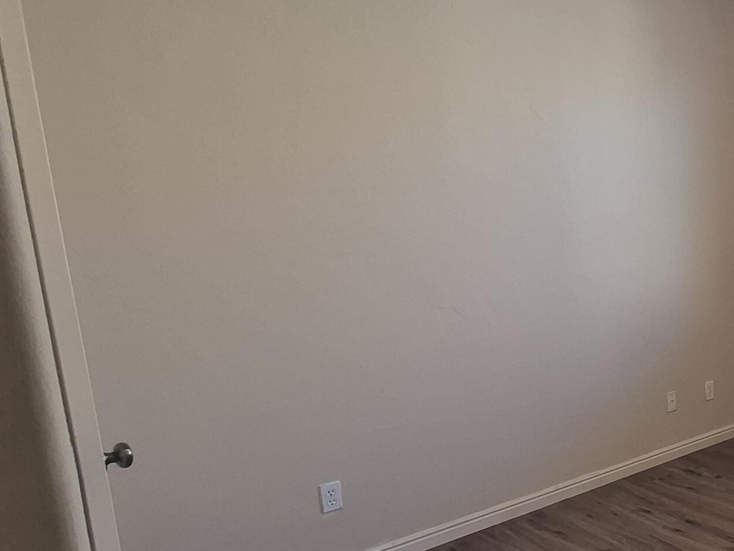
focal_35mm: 31
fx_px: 657
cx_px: 779
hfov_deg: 45.9
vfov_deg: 45.2
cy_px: 335
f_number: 2.2
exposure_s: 1/60
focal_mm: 1.74
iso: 125
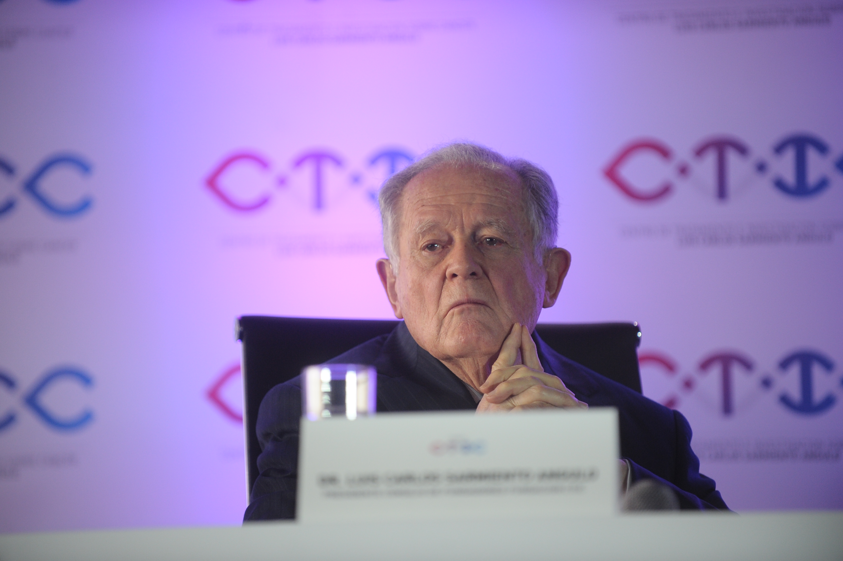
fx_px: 4680
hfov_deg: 10.3
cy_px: 280
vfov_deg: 6.9
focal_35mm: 200
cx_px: 422
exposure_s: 1/320
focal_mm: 200
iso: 1600
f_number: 2.8
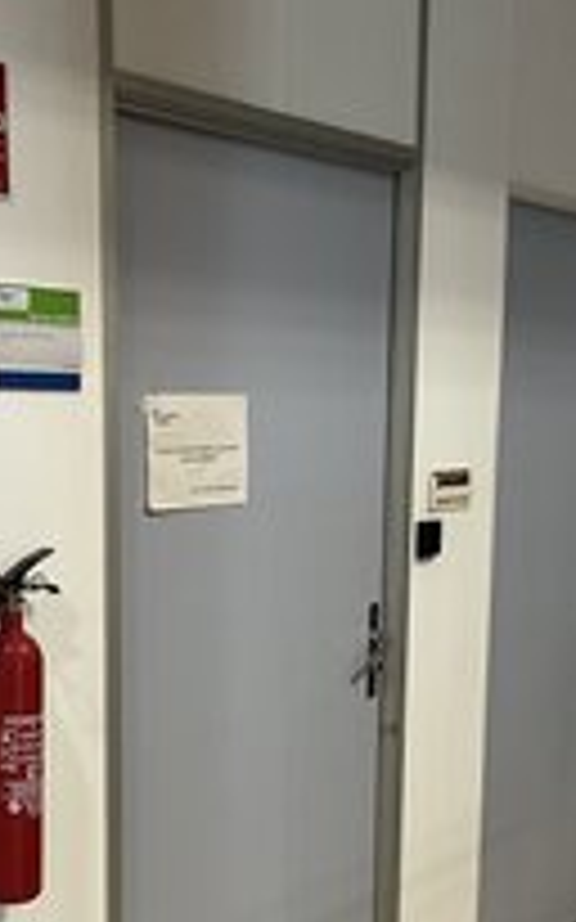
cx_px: 279
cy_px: 666
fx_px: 1508
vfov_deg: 33.5
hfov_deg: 21.6
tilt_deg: -10.0
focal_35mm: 60
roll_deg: -0.1
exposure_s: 1/50
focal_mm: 3
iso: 125
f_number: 1.8
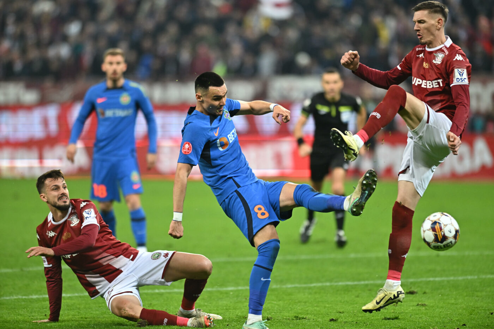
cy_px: 164
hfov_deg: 6.9
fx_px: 4116
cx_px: 247
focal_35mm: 300
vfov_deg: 4.6
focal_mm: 300
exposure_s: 1/2000
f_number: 2.8
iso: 3200
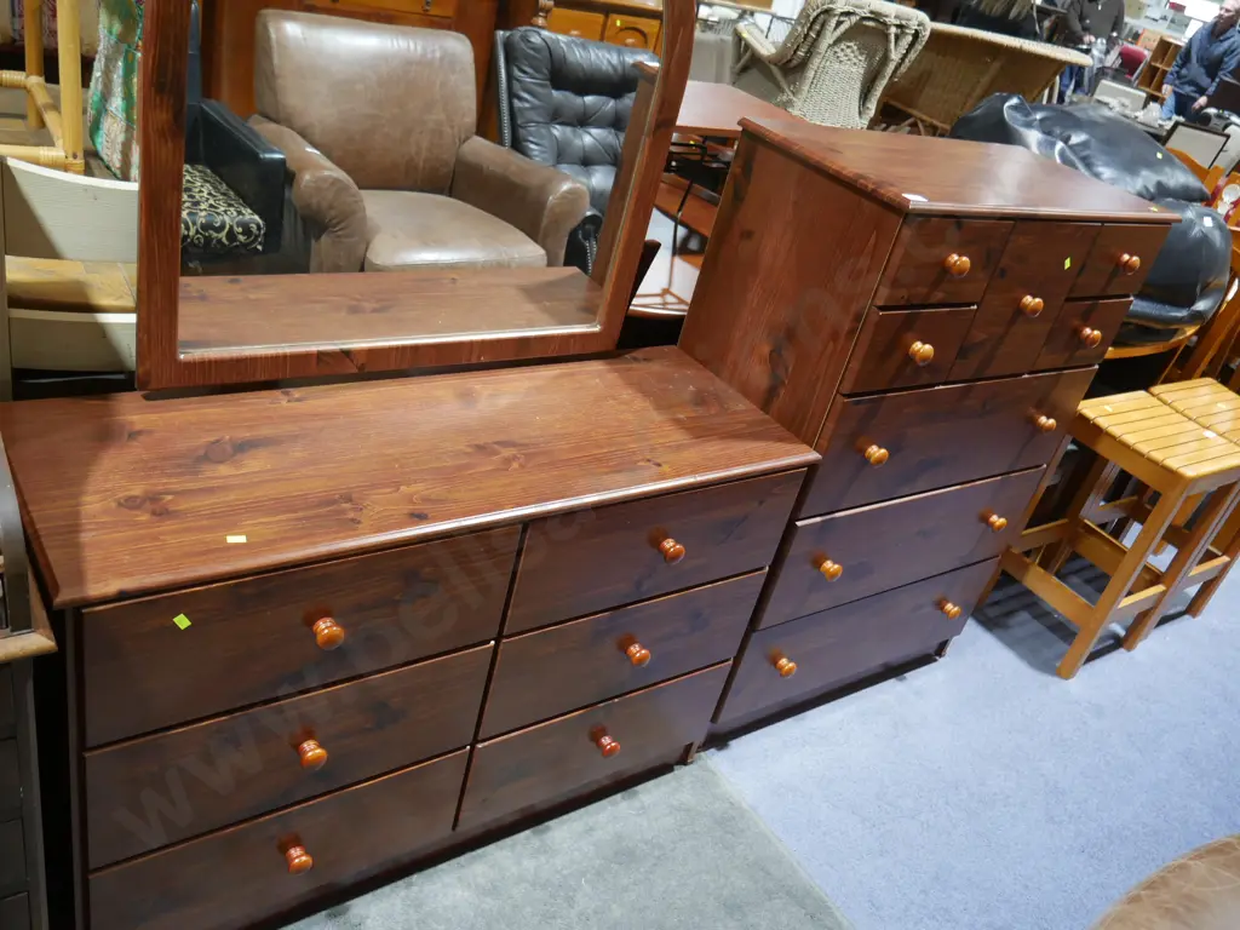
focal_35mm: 28
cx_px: 620
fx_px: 1003
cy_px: 465
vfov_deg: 49.7
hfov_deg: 63.4
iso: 800
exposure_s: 1/60
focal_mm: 14
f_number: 3.5
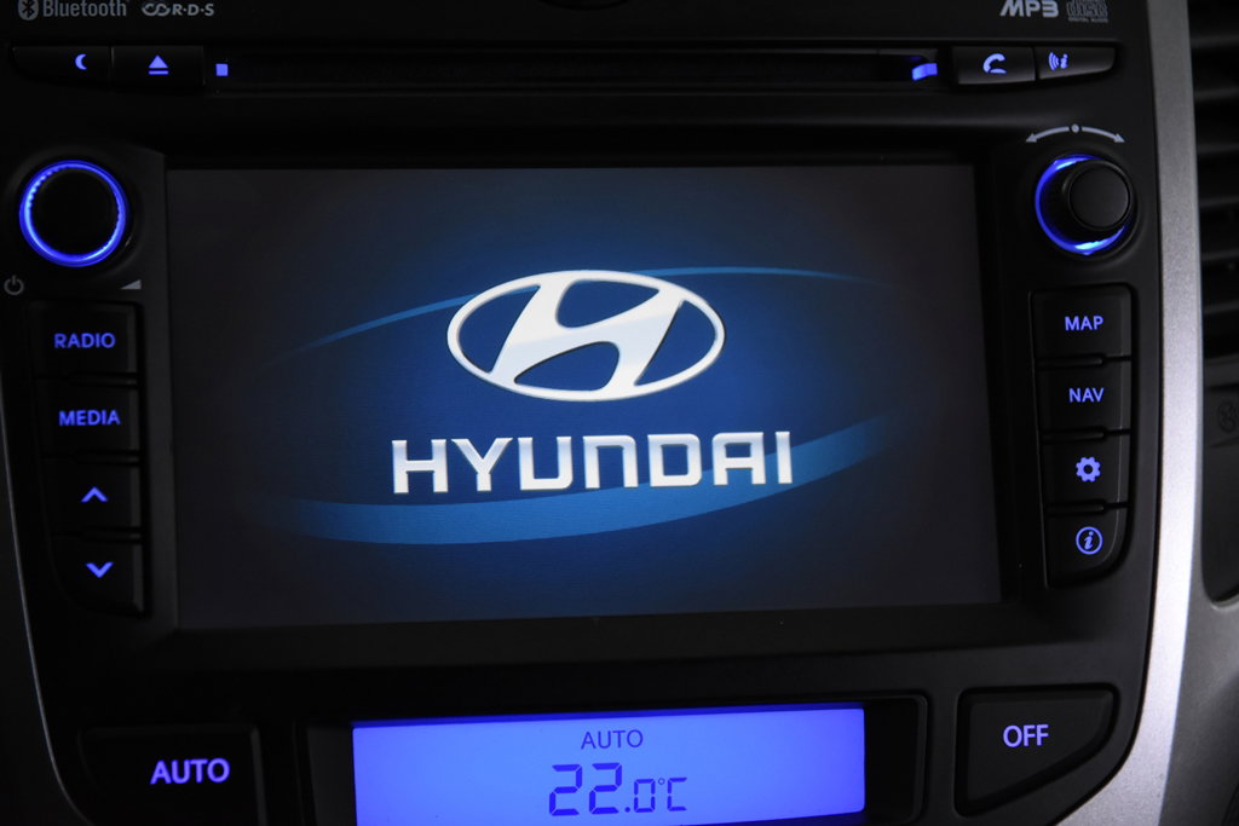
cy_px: 413
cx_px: 620
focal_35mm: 105
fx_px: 3614
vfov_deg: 13.0
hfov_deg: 19.5
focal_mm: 70
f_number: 4
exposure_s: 1/125
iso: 2200
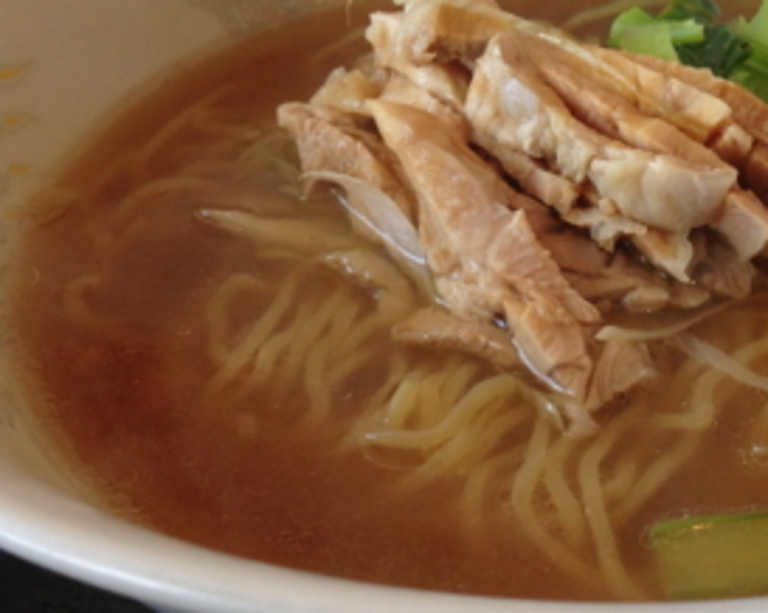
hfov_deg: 31.5
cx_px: 568
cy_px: 246
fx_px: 1340
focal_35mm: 59
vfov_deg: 25.7
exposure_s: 1/60
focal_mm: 4.13
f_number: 2.4
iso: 64
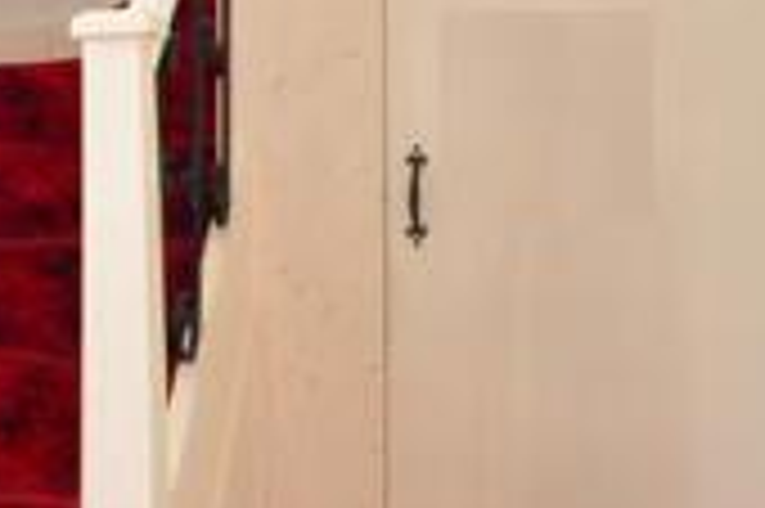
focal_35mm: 58
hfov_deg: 30.3
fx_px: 1231
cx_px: -108
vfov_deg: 23.3
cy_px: 178
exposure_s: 1/5
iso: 200
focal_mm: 10
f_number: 5.6
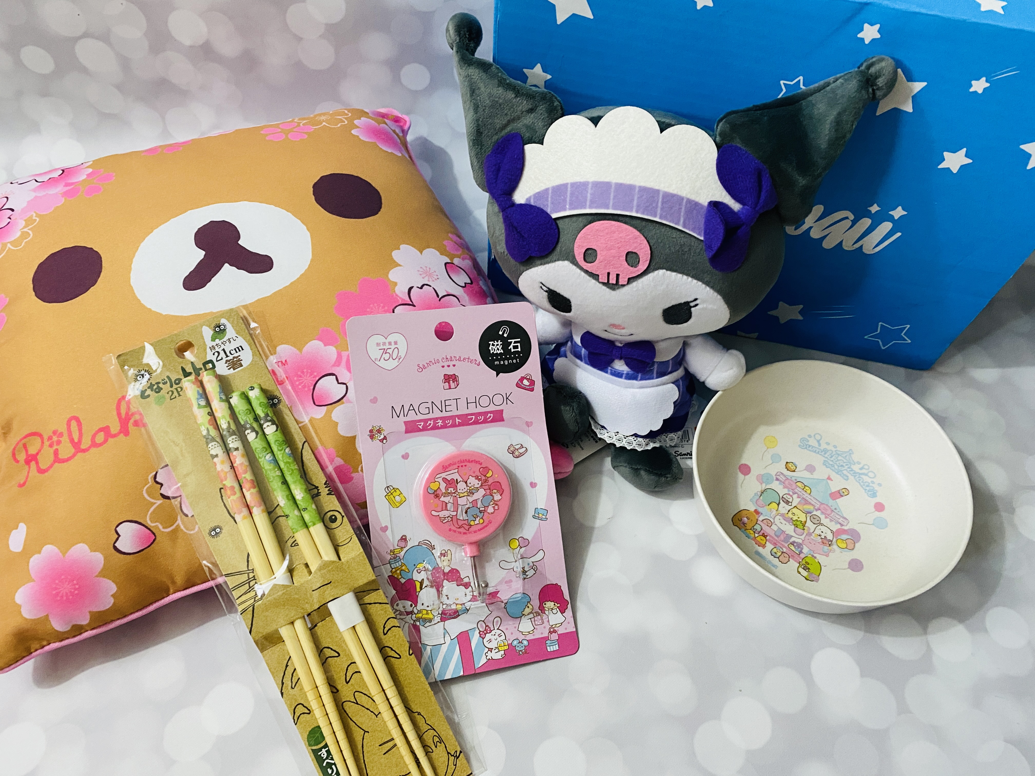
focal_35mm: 26
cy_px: 388
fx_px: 777
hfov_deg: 67.3
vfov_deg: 53.1
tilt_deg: -55.6
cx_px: 518
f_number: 1.8
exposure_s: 1/60
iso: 400
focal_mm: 4.25
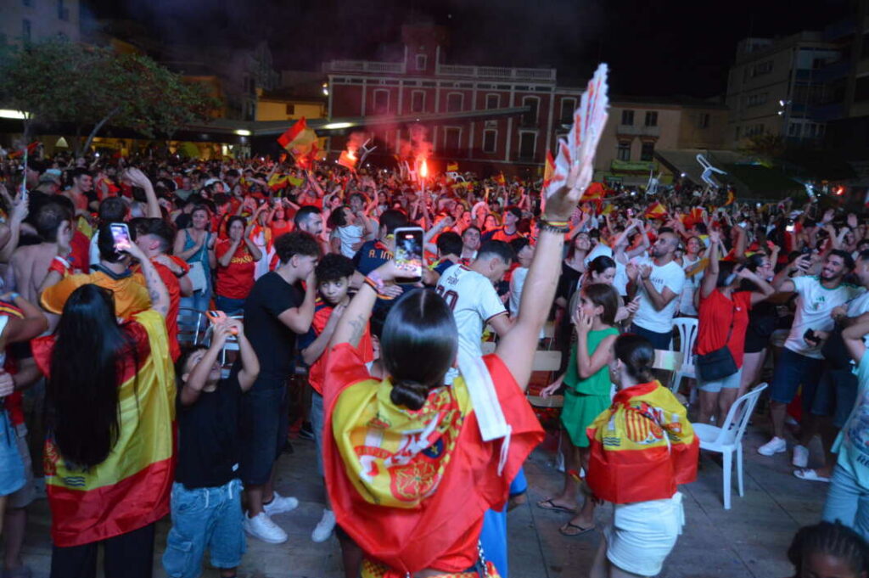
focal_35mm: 27
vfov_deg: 47.9
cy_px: 289
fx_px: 651
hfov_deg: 67.4
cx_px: 434
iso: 2200
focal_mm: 18
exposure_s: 1/60
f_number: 3.5
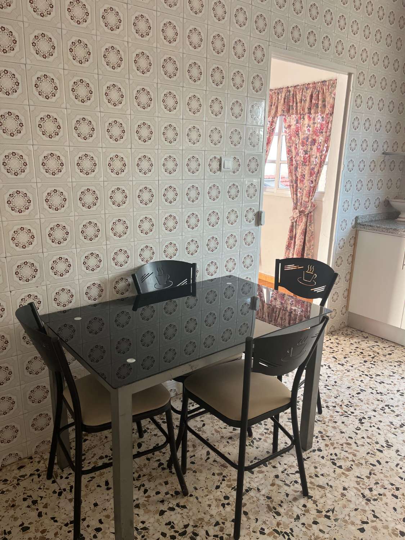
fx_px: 406
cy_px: 270
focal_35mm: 26
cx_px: 202
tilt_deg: -15.2
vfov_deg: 67.3
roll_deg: -0.8
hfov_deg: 53.1
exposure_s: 1/121
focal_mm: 5.1
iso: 125
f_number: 1.6
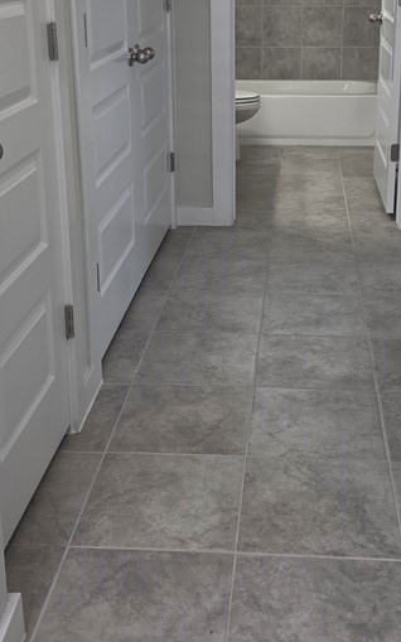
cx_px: 262
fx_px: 857
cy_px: 189
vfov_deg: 40.3
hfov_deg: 26.2
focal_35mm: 49
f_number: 1.7
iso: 160
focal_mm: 6.3
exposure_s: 1/120
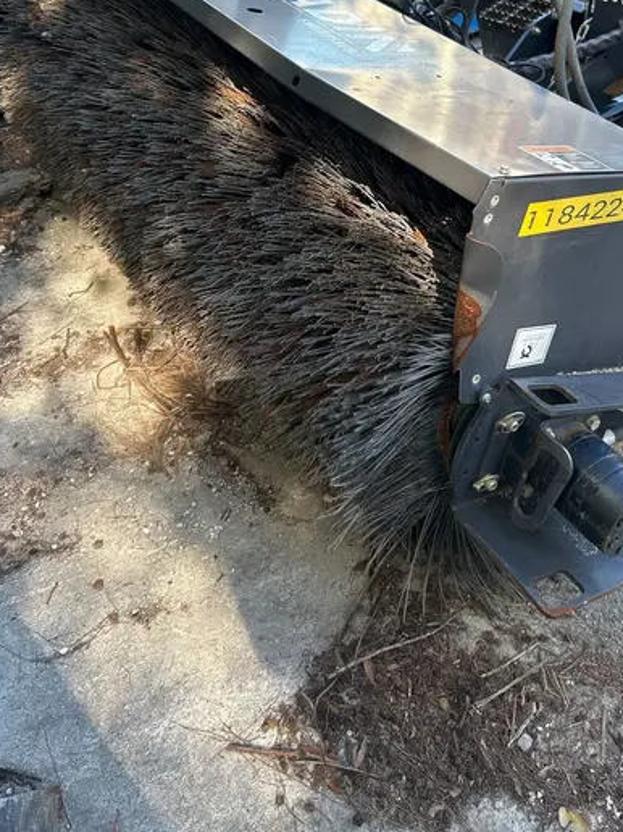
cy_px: 263
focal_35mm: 37
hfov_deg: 38.3
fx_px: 888
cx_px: 400
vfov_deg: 49.1
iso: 50
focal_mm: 5.7
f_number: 1.5
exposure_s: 1/380
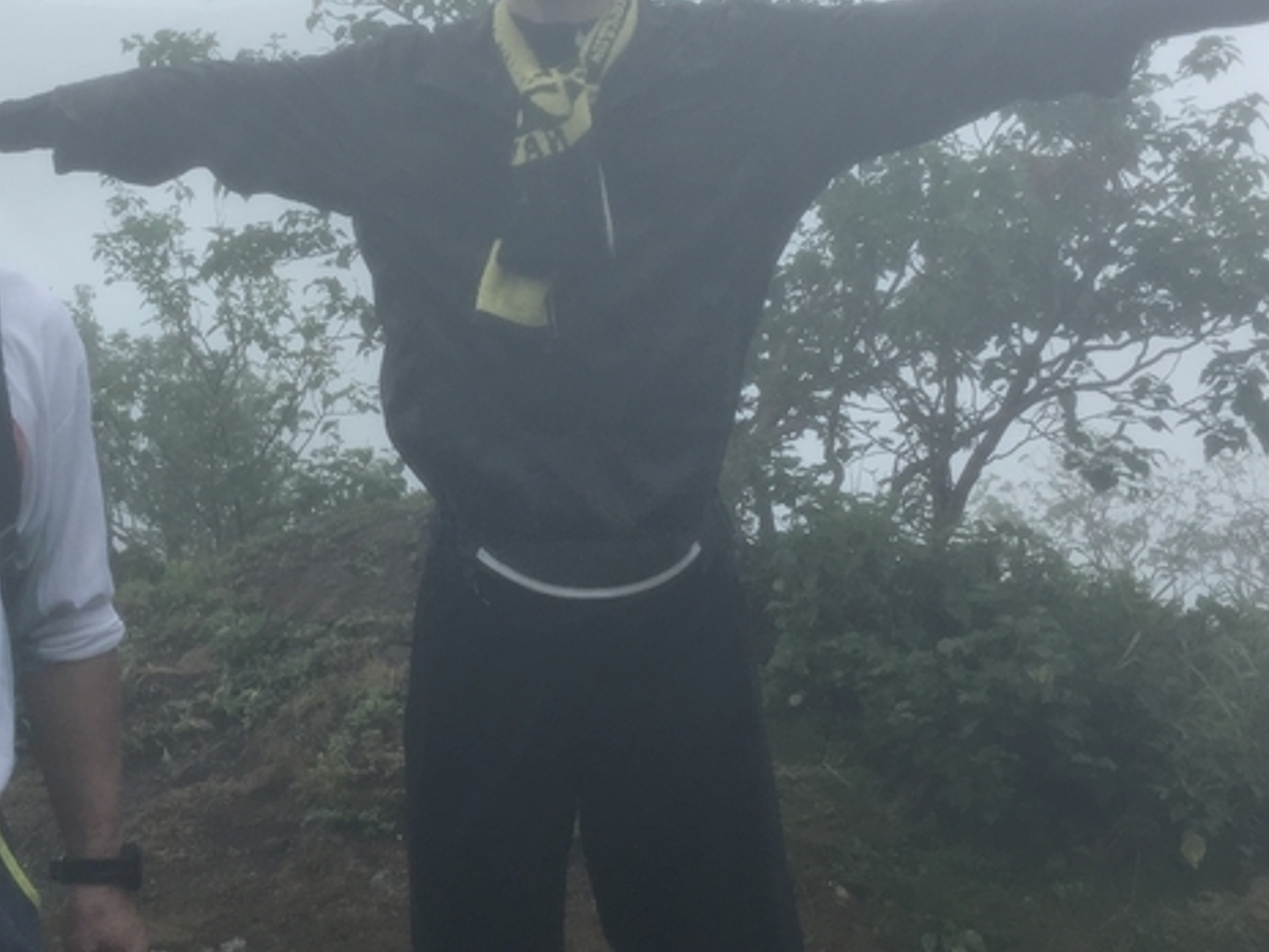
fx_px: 2346
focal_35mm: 64
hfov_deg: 29.7
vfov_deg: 22.7
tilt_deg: -2.2
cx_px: 293
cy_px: 219
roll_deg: +1.1
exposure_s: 1/674
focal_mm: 4.15
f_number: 2.2
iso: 25
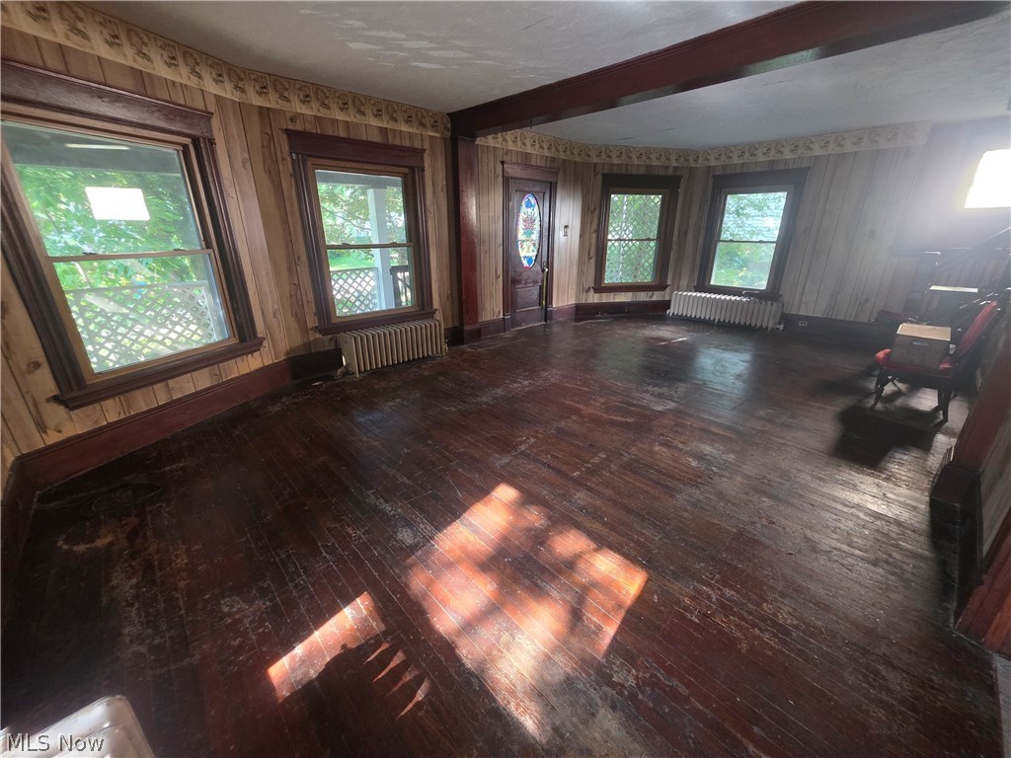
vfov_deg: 89.9
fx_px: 380
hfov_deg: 106.2
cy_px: 379
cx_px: 506
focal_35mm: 13
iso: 500
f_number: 1.9
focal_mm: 2.2
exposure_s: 1/60
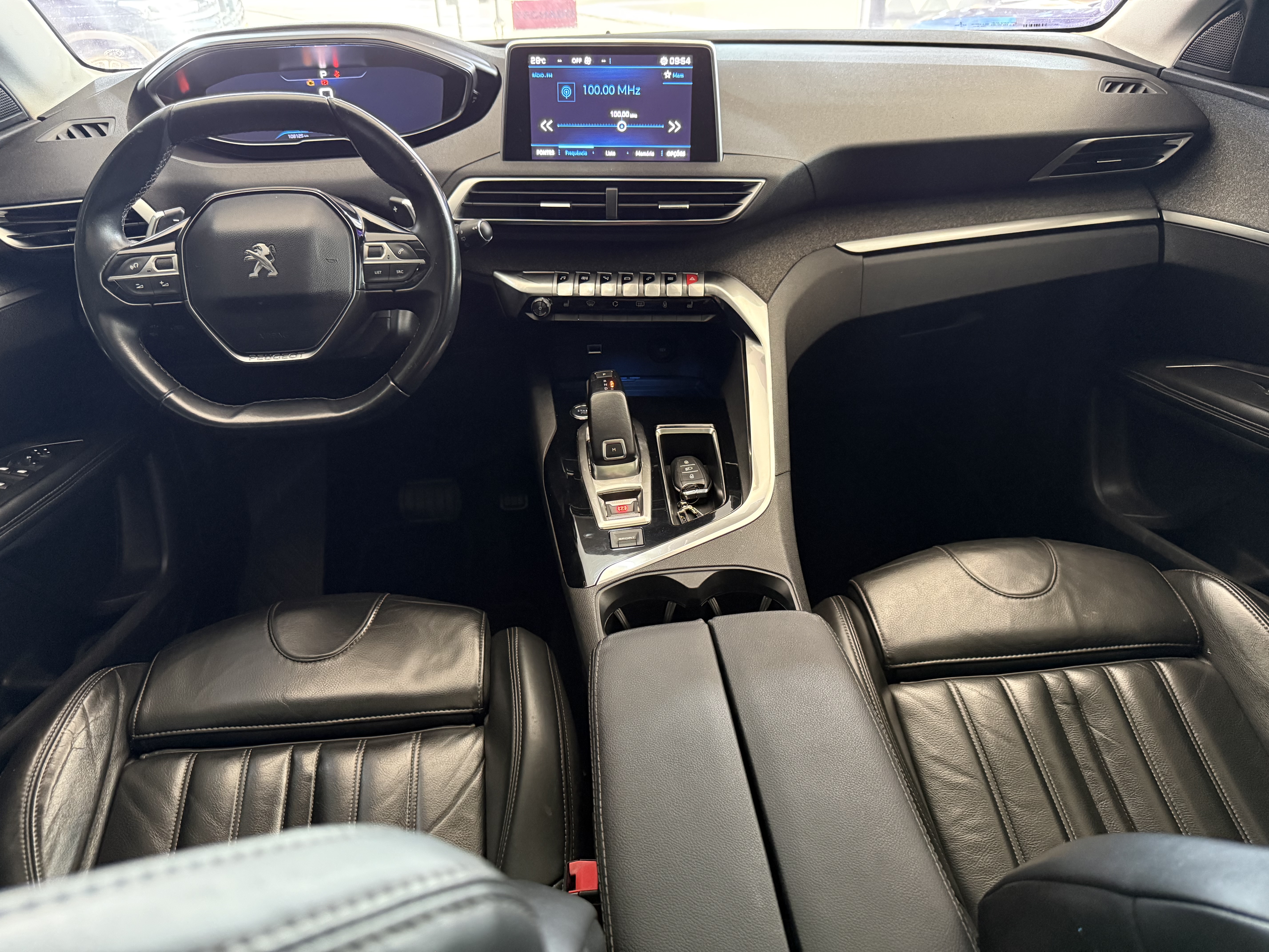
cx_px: 634
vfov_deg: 56.8
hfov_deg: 71.6
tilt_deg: -32.7
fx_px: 880
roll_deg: +1.7
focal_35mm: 24
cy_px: 476
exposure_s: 1/41
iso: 800
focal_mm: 6.76
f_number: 1.78
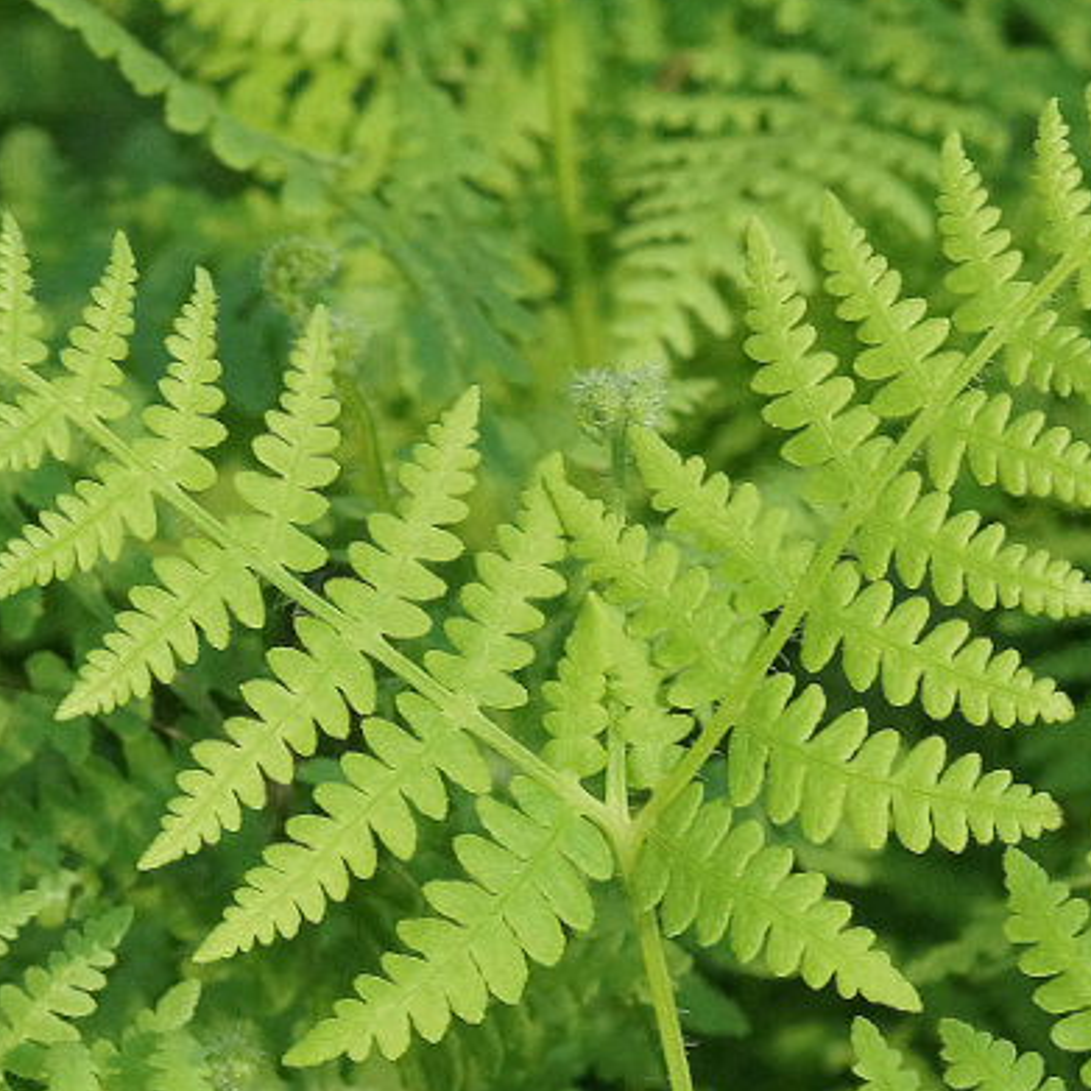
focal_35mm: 391
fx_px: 13942
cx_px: 667
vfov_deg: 4.5
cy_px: 873
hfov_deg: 4.5
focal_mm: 100
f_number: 11
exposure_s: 1/160
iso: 1000
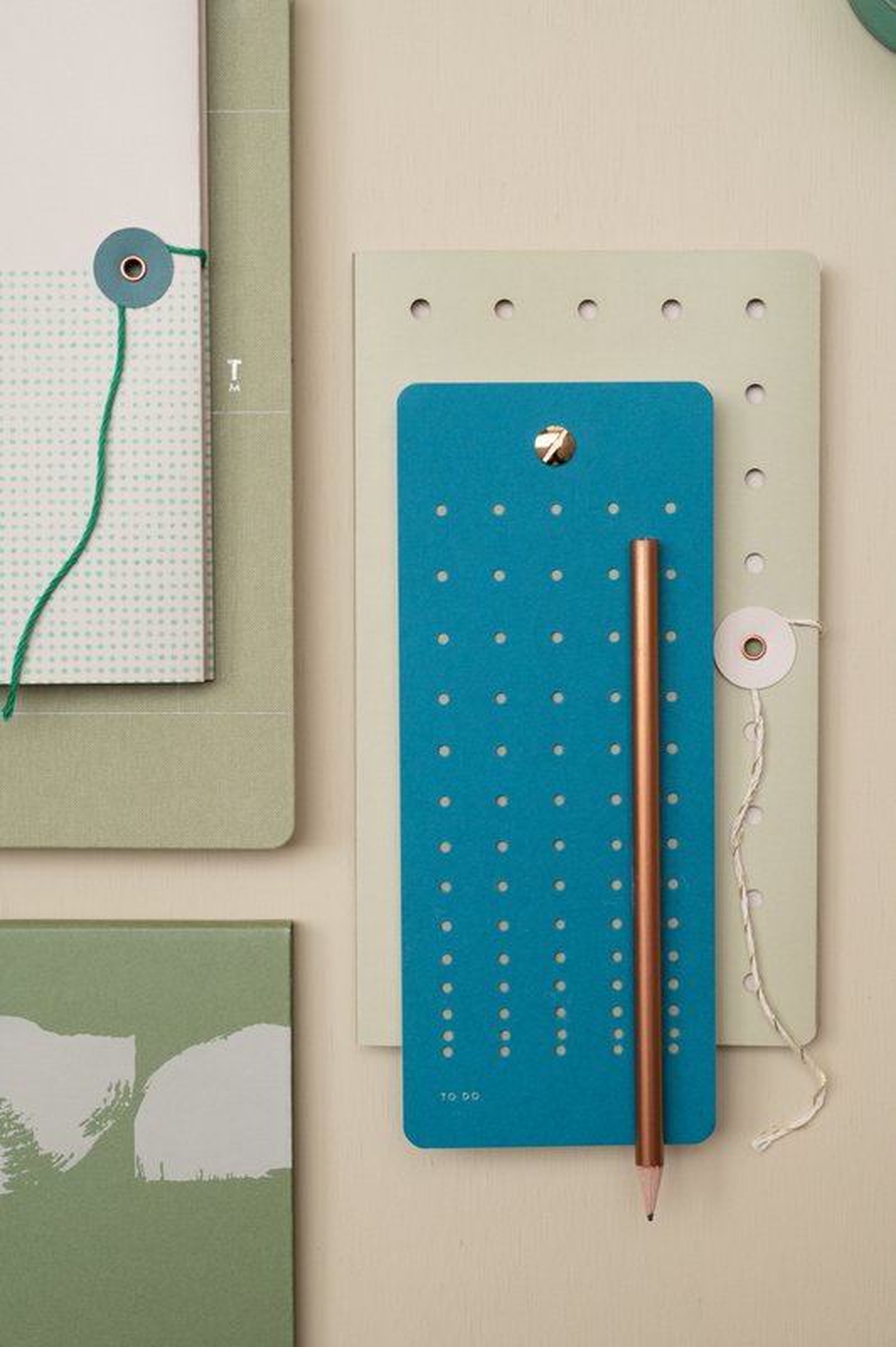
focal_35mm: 50
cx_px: 448
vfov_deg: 39.6
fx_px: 1870
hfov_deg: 26.9
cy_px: 674
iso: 1000
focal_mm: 50
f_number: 5
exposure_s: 1/320
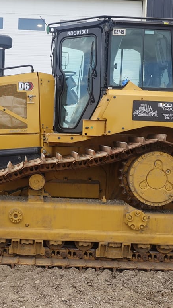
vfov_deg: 39.8
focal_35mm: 52
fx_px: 424
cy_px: 146
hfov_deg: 22.7
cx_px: 31
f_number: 5.6
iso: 125
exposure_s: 1/160
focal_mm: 9.4
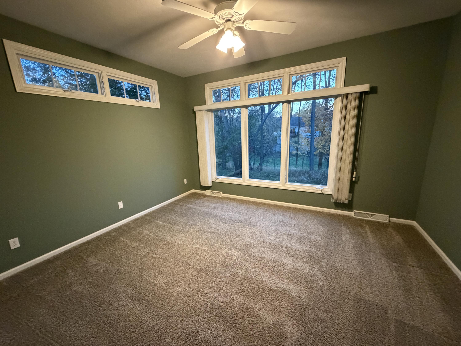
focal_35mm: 14
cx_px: 230
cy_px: 173
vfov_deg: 85.7
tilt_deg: -12.6
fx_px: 186
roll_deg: +2.2
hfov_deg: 102.1
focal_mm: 2.22
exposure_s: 1/60
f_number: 2.2
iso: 1250
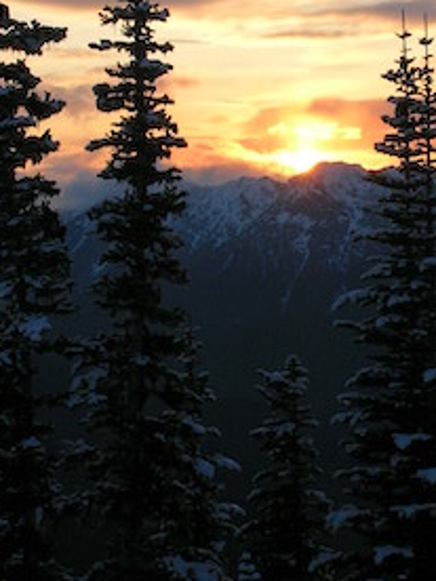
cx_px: 293
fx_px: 2267
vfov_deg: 14.6
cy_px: 178
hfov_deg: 11.0
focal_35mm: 135
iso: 71
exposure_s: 1/102
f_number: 6.6
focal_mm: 11.7
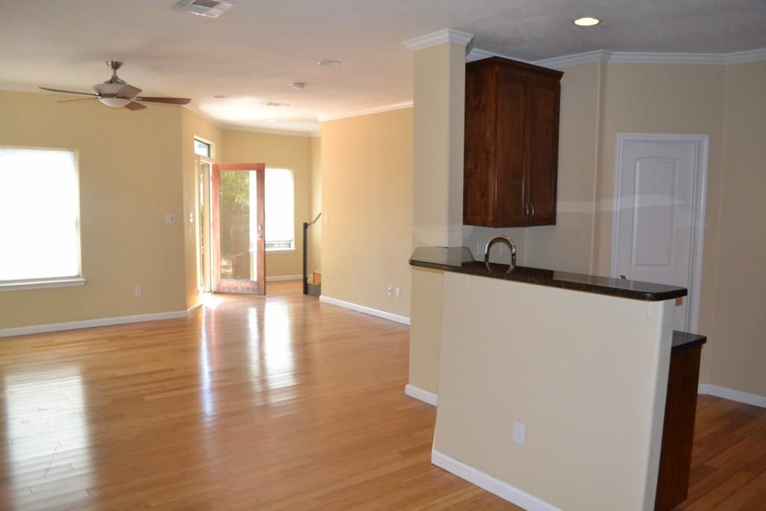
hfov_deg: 67.4
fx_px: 575
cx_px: 383
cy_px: 256
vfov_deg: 47.9
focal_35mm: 27
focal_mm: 18
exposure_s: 1/100
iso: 400
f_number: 4
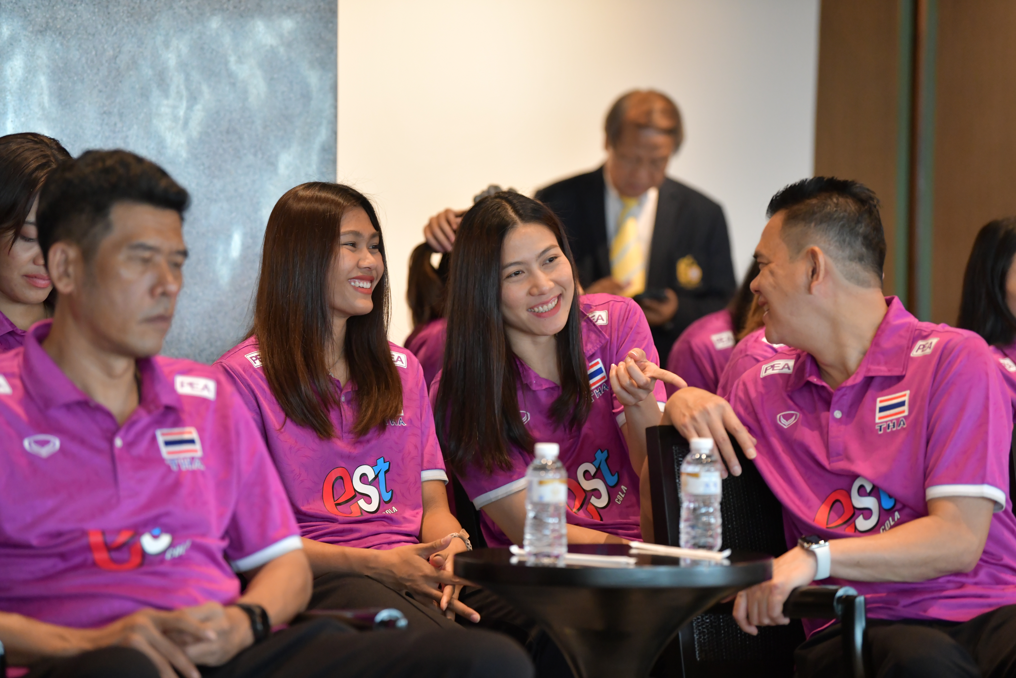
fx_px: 4233
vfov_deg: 9.1
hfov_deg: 13.7
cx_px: 508
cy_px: 339
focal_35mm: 150
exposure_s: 1/200
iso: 2000
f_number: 2.8
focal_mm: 150
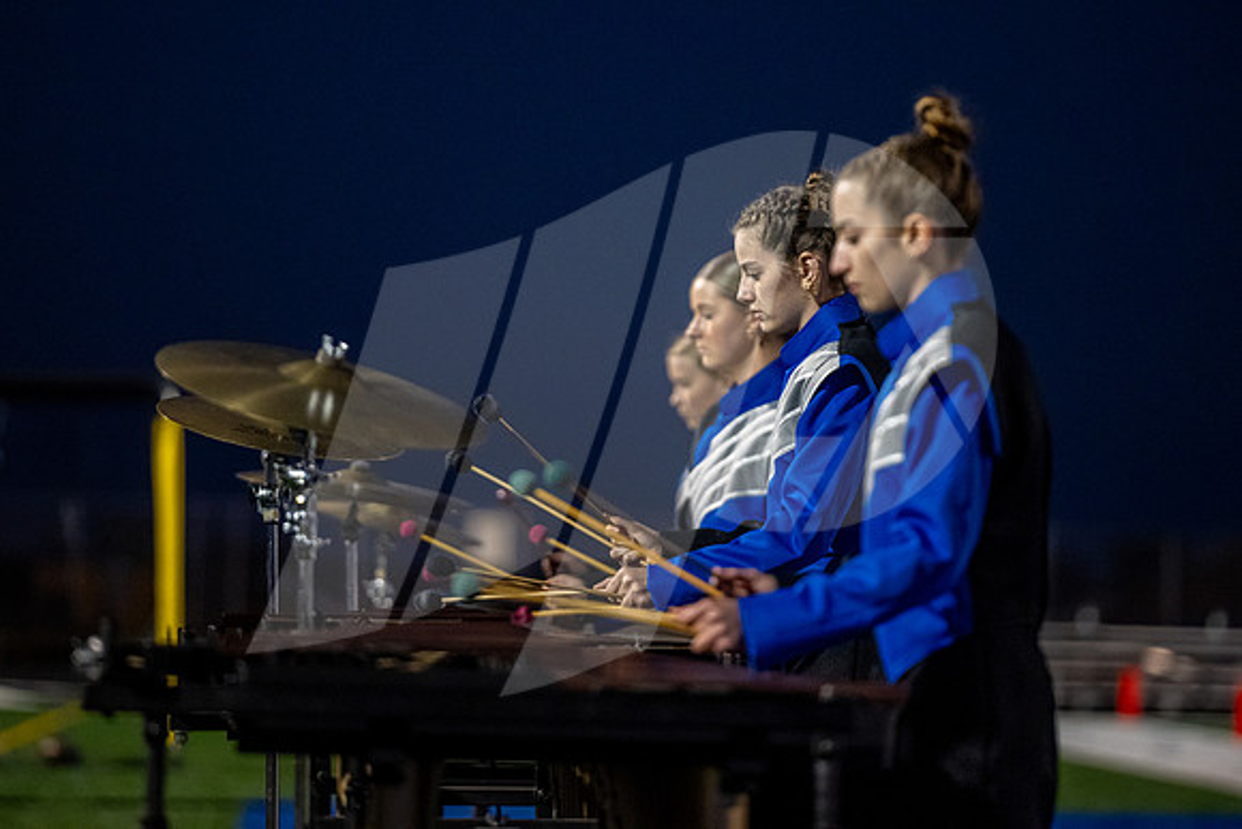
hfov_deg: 8.4
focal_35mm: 244
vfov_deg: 5.6
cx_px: 621
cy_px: 323
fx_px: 8419
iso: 4000
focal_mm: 200
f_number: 2.8
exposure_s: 1/800
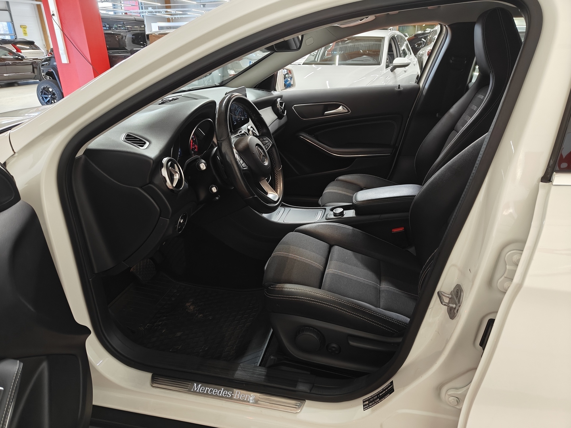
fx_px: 396
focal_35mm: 24
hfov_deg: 71.6
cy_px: 214
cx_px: 286
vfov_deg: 56.8
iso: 125
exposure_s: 1/50
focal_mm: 5.59
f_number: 1.8
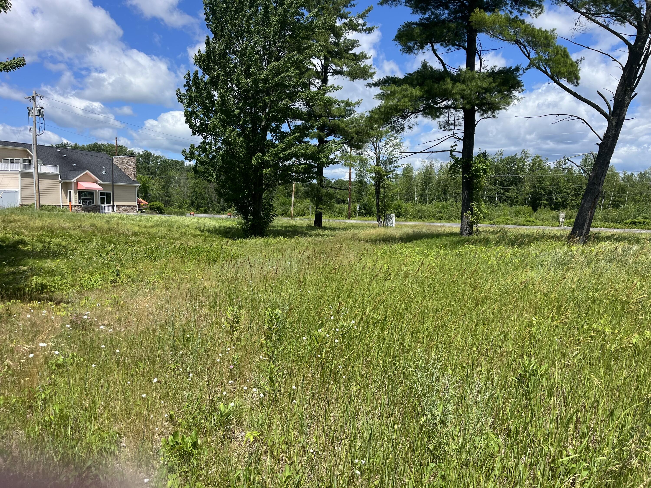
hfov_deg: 67.3
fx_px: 489
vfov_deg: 53.1
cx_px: 326
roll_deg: -0.4
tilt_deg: -3.9
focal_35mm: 26
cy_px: 244
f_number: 1.6
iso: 50
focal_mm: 5.1
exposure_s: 1/2632
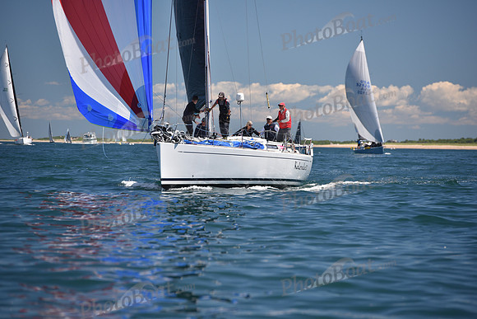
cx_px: 238
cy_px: 160
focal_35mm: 200
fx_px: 2650
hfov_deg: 10.3
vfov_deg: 6.9
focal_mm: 200
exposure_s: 1/800
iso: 250
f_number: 5
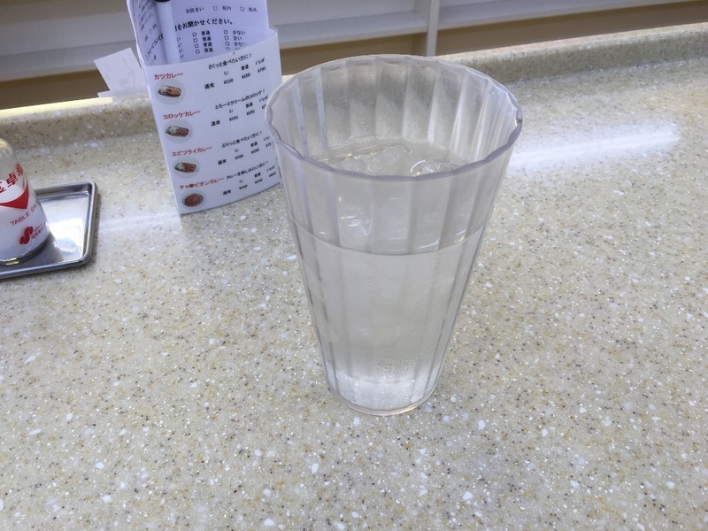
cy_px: 266
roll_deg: +0.1
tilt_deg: -42.0
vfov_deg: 48.2
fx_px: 593
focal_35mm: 29
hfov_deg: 61.7
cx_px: 354
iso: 32
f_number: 2.2
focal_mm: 4.15
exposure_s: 1/120
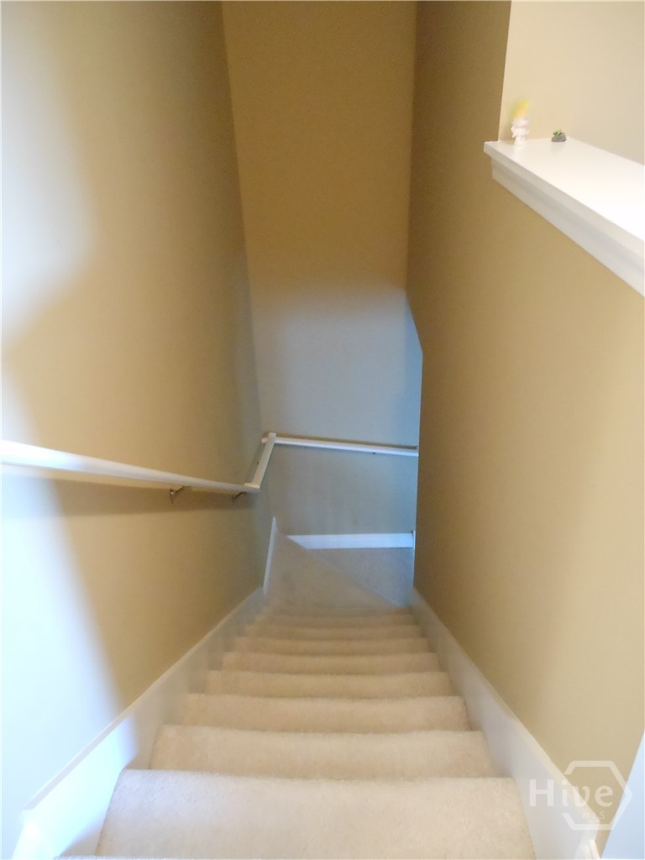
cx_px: 322
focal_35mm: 25
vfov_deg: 69.4
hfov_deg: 54.9
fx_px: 621
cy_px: 430
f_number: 3.2
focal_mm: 4.5
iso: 800
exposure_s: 1/3
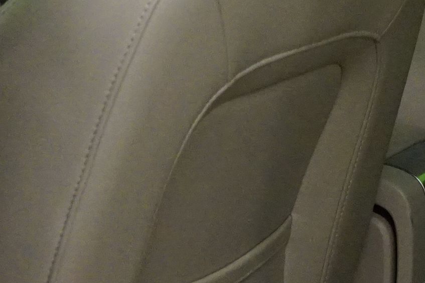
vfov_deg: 9.5
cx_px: 674
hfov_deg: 13.3
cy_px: 136
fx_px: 1700
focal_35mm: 144
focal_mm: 31
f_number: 3.5
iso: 6400
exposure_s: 1/125
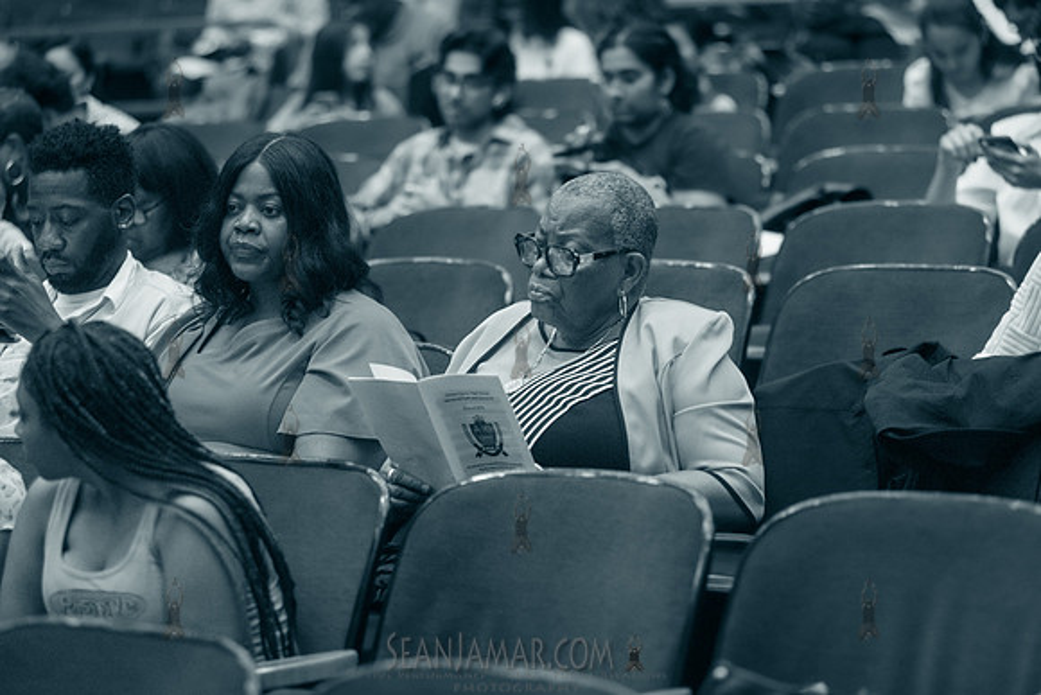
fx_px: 3239
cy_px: 348
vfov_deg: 12.2
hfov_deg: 18.3
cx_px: 520
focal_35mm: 112
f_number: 2.8
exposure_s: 1/125
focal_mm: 112
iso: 8000
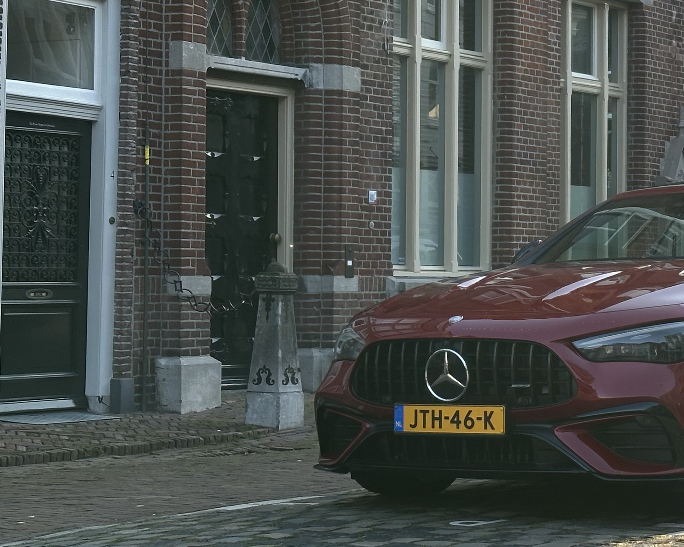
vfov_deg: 14.4
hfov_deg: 17.6
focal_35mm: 107
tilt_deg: +0.5
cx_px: 665
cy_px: 234
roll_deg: -0.1
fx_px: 2166
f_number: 1.78
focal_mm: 6.86
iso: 64
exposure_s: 1/627
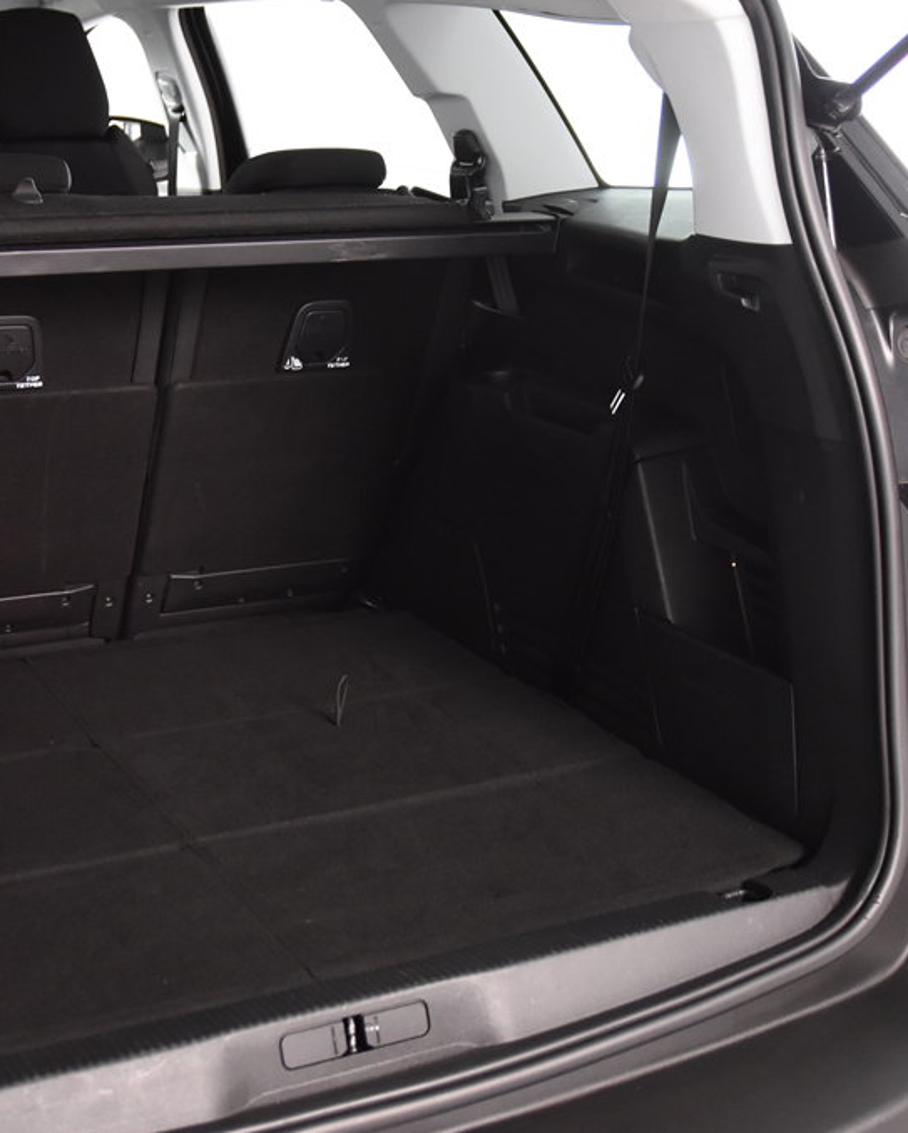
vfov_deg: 36.6
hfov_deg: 29.2
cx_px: 206
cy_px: 566
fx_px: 1712
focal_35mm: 51
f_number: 3
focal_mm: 24
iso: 2000
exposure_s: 1/40
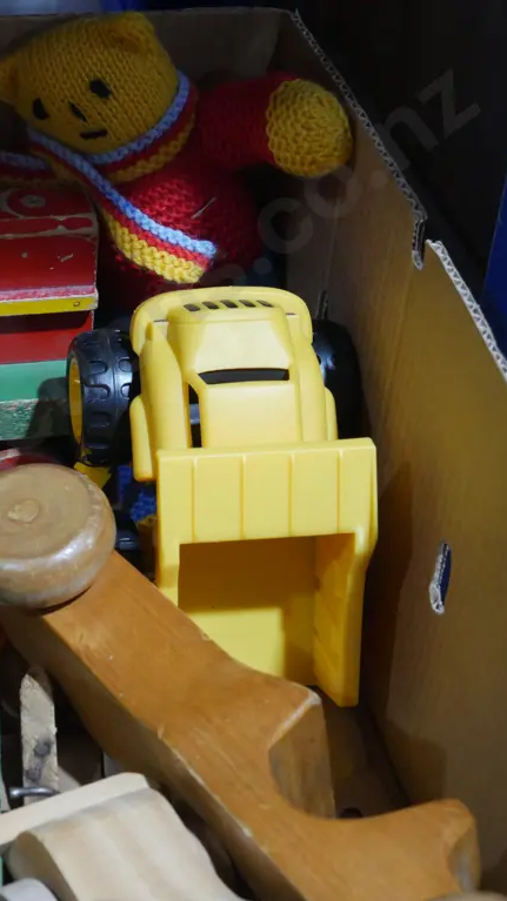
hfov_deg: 12.1
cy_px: 450
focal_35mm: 99
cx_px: -16
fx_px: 2368
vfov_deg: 21.6
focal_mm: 34
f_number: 5.4
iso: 1600
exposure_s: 1/80
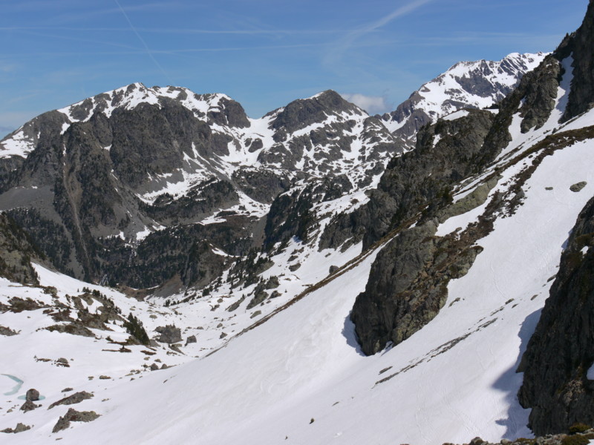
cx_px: 297
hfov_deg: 33.2
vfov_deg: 25.2
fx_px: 995
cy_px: 222
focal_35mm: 58
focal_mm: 29
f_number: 8
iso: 100
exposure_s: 1/800
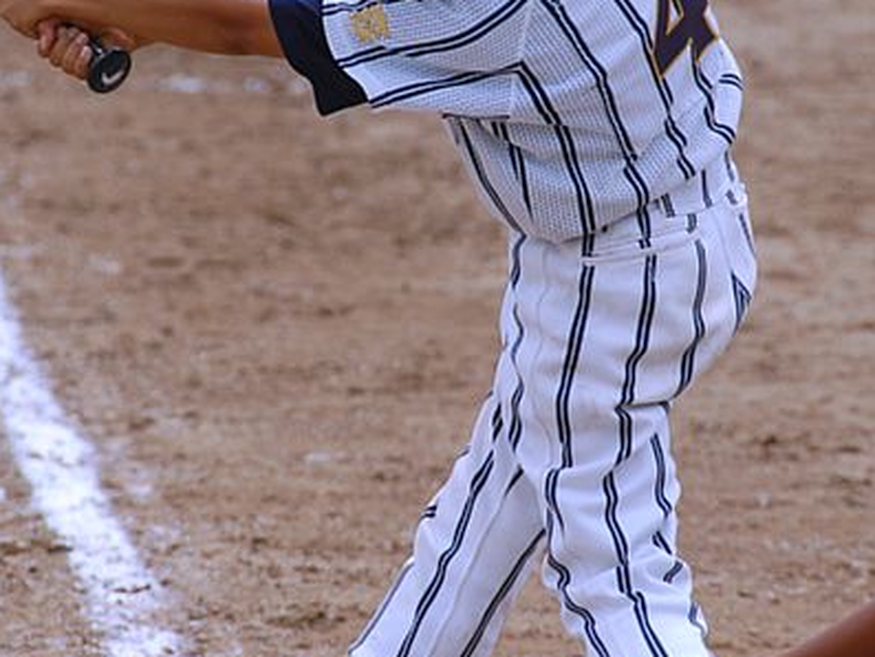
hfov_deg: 5.0
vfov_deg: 3.8
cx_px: 430
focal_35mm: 395
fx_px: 9988
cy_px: 267
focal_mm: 170
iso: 280
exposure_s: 1/1000
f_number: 5.6
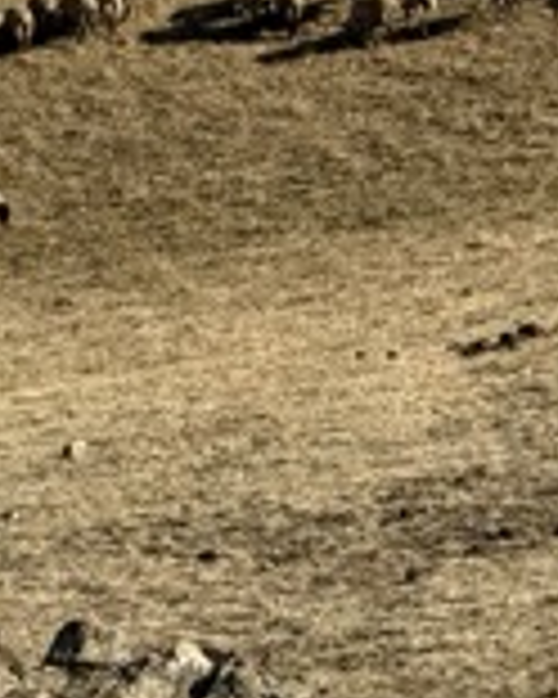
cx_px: 333
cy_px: -657
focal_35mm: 194
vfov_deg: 9.4
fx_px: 4005
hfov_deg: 8.0
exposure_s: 1/5208
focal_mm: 6.76
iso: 64
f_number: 1.78
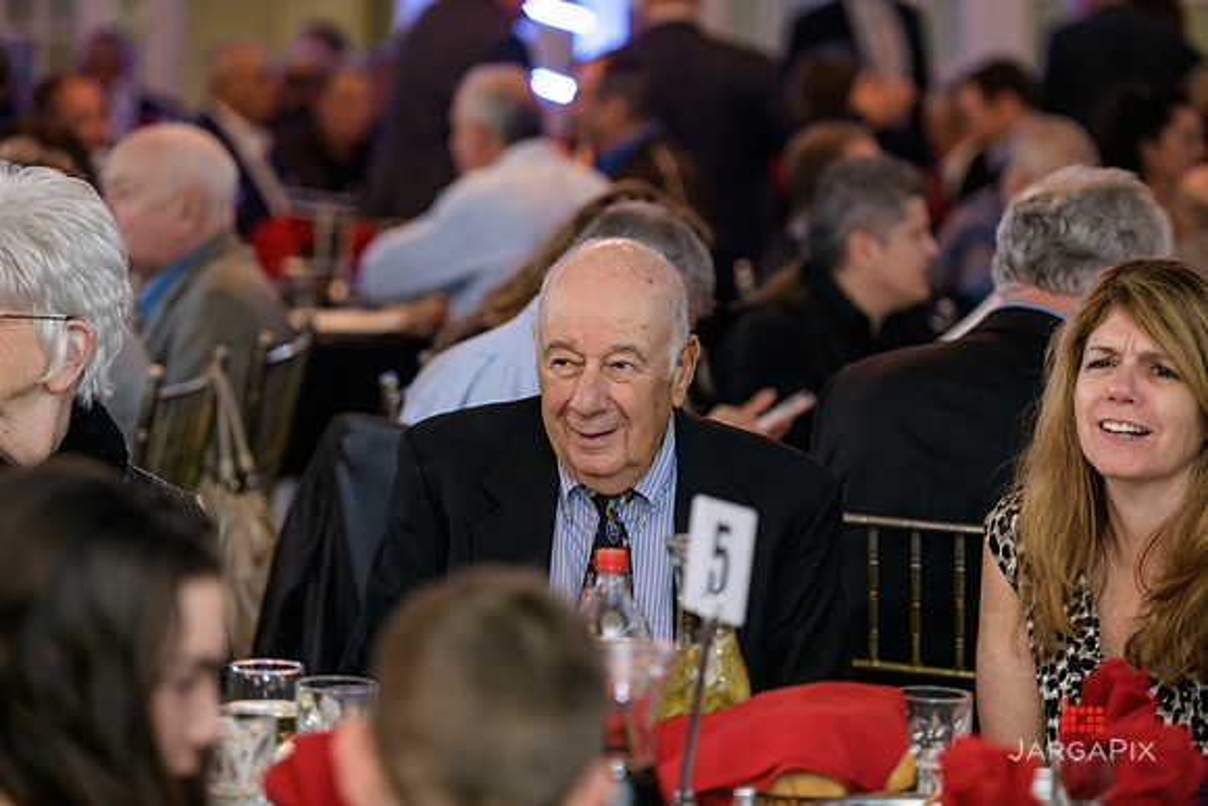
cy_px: 403
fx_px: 4095
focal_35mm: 122
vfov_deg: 11.2
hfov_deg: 16.8
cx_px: 604
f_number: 3.2
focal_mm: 122
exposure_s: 1/125
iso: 400
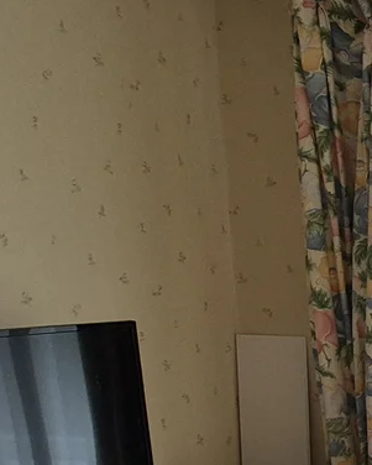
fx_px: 743
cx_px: 864
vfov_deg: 32.5
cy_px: 443
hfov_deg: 15.8
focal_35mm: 54
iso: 50
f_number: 2.2
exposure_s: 1/185
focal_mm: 2.2
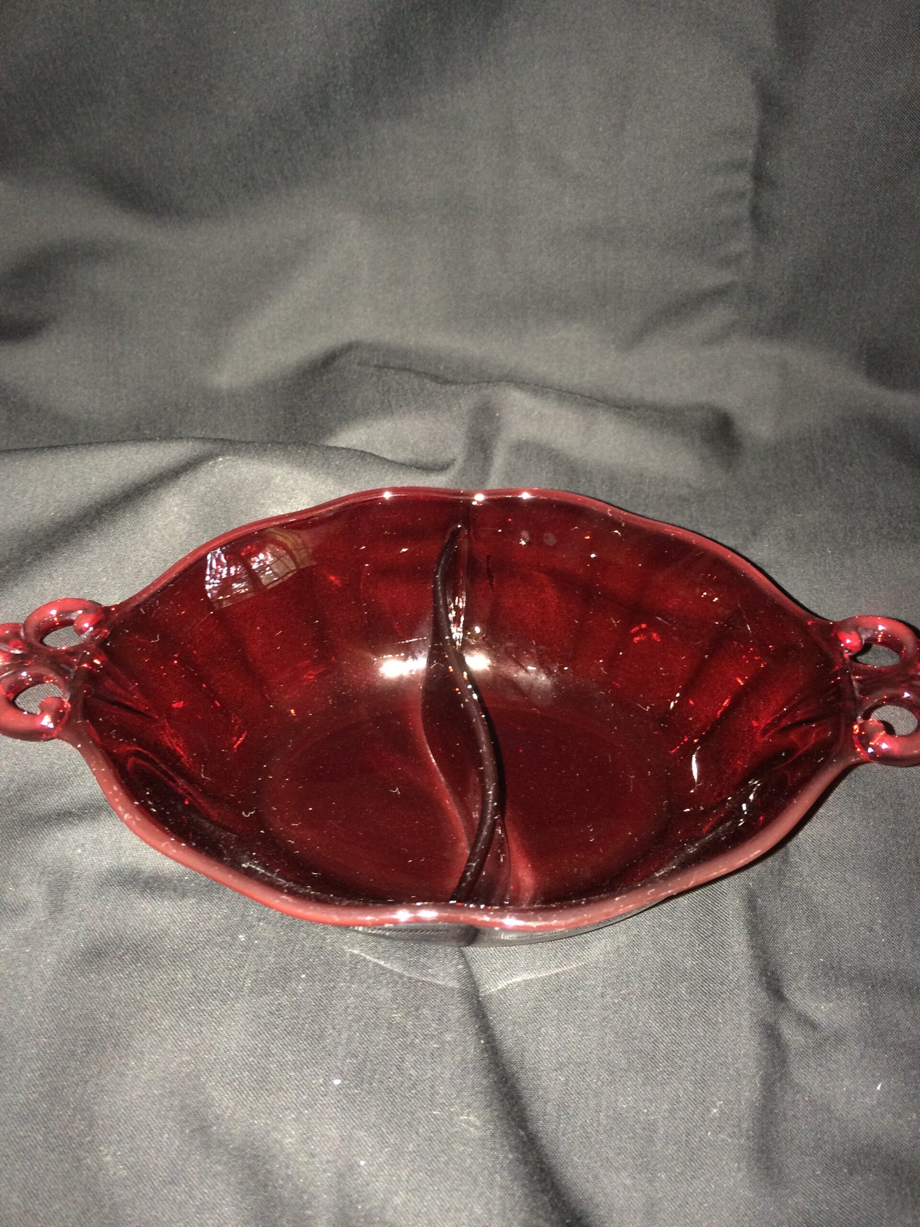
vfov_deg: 61.7
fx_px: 1028
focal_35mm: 29
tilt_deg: -47.2
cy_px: 614
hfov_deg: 48.2
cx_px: 460
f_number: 2.2
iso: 200
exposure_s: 1/16
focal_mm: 4.15
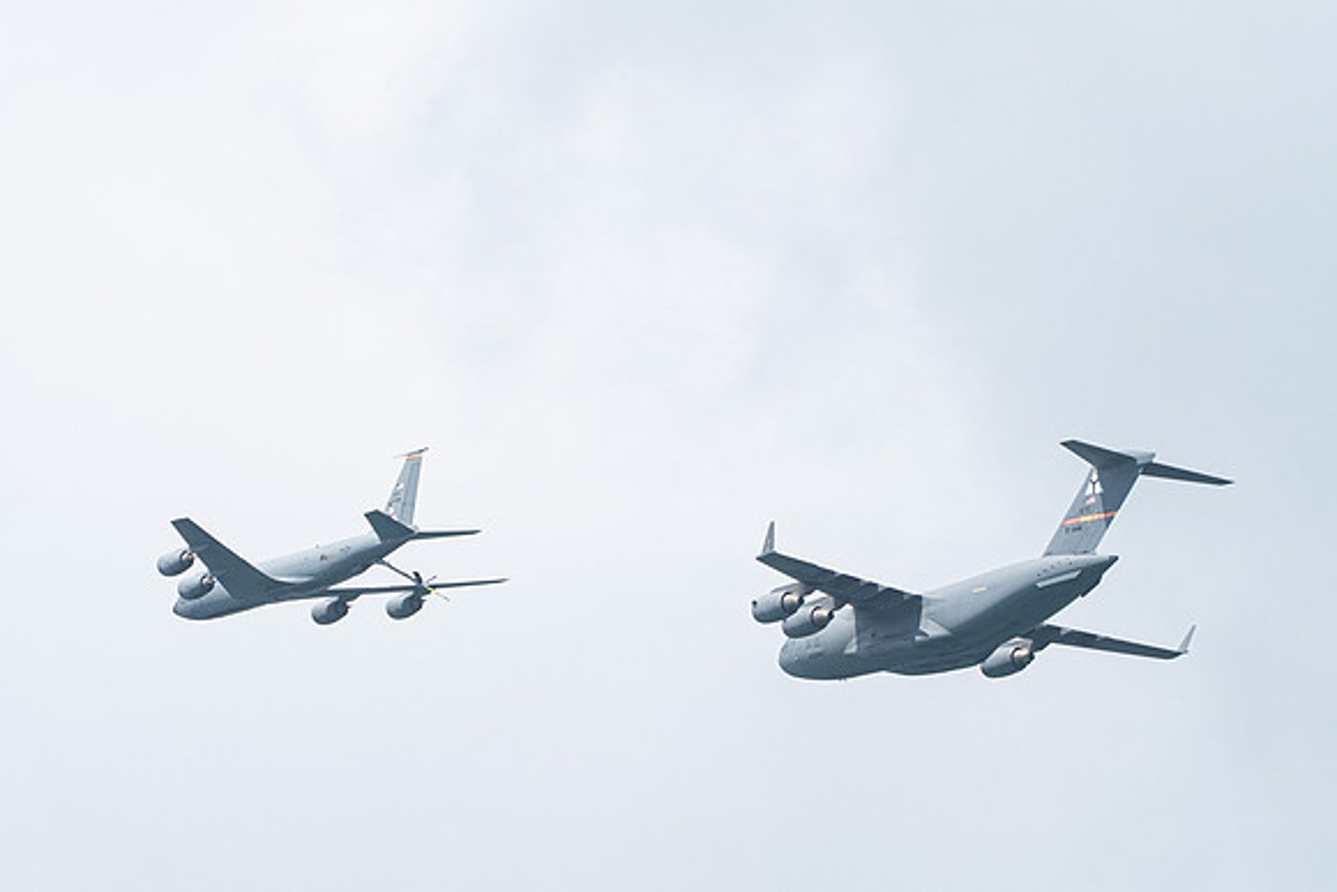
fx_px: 15549
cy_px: 459
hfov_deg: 4.9
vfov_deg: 3.3
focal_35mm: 419
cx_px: 735
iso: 640
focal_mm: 285
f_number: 10
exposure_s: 1/1250
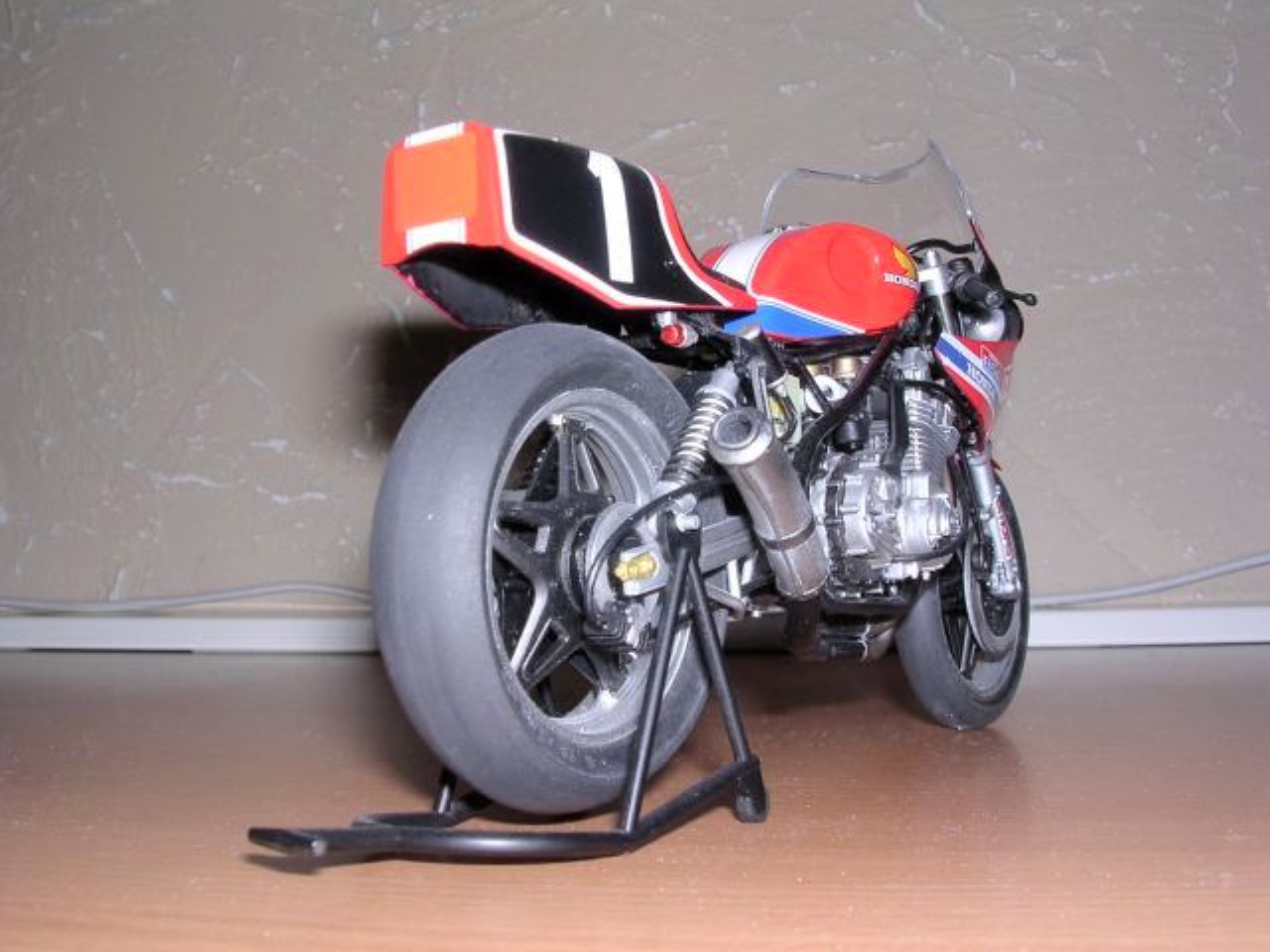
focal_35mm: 38
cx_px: 635
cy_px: 476
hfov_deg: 49.0
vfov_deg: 37.7
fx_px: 1394
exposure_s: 1/60.1
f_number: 5.6
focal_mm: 5.8
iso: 100
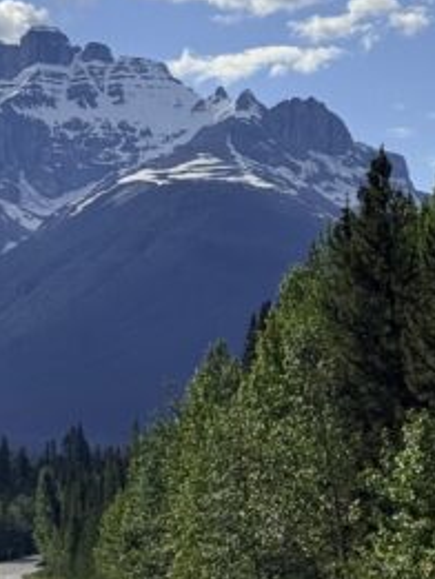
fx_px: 3147
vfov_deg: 10.5
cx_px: 102
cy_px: 89
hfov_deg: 7.9
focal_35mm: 188
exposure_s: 1/11364
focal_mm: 6.76
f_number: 1.78
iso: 50
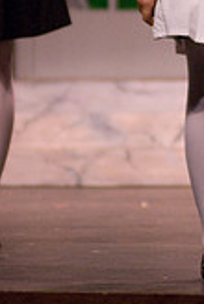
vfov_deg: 6.2
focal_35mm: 329
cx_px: 233
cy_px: -52
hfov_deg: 4.2
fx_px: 2785
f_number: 2.8
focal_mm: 80
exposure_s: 1/200
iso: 1600
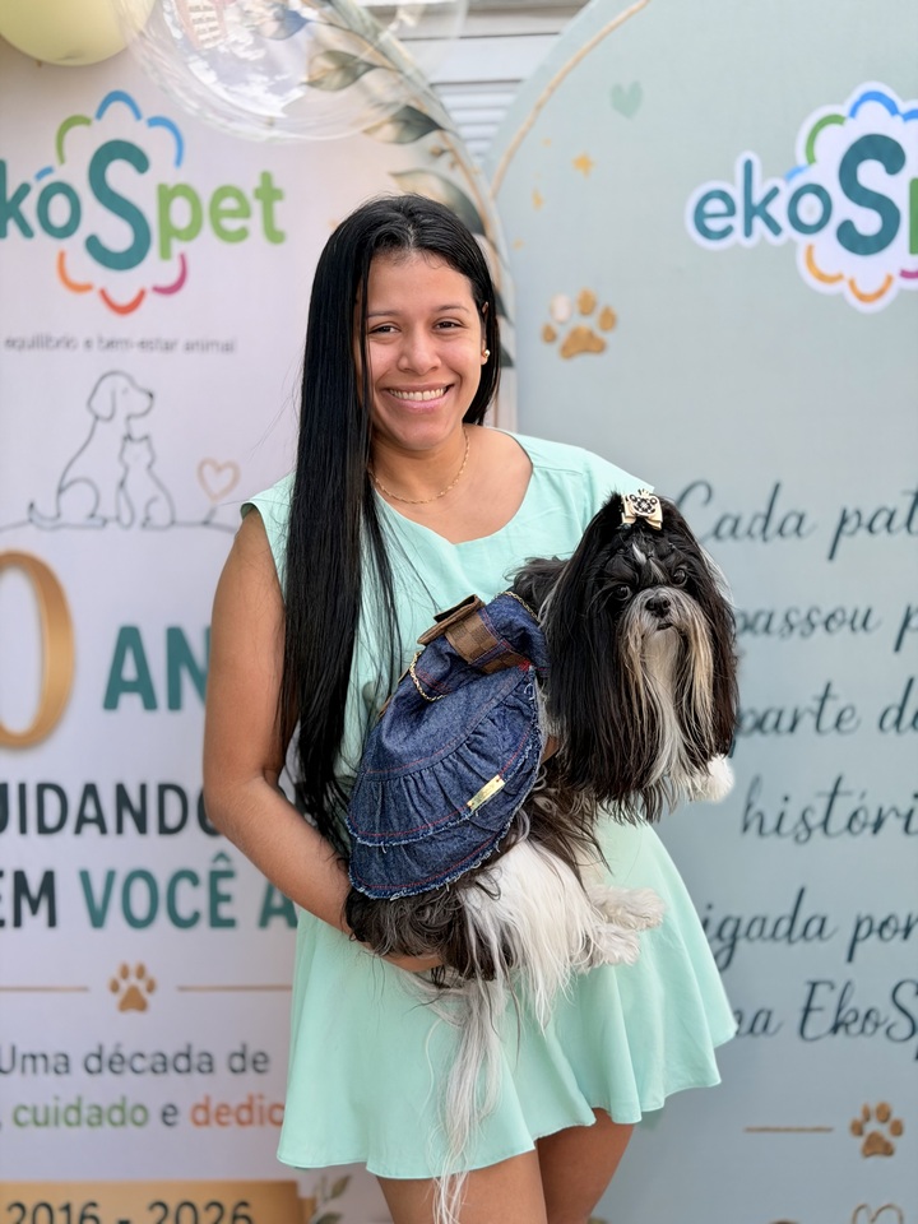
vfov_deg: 39.7
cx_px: 459
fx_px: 1697
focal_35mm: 48
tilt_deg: -8.9
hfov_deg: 30.3
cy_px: 612
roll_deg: +1.6
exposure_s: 1/855
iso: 64
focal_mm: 6.76
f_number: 1.78
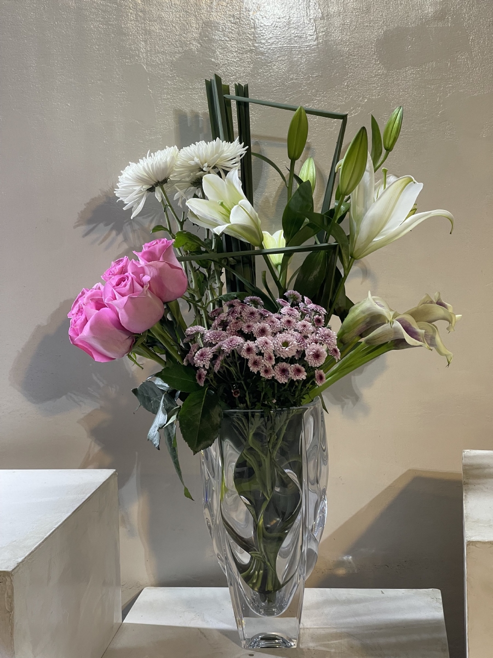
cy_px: 329
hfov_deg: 22.9
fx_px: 1215
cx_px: 246
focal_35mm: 64
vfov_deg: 30.3
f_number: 2.2
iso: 125
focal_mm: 7.5
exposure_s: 1/100
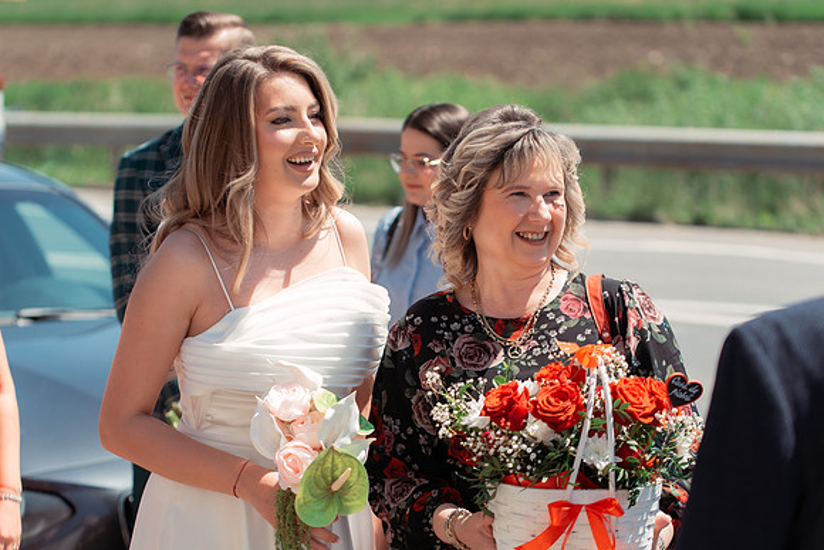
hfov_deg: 20.0
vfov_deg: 13.4
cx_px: 359
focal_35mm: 102
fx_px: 2340
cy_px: 280
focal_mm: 90
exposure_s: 1/1250
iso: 200
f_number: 3.5
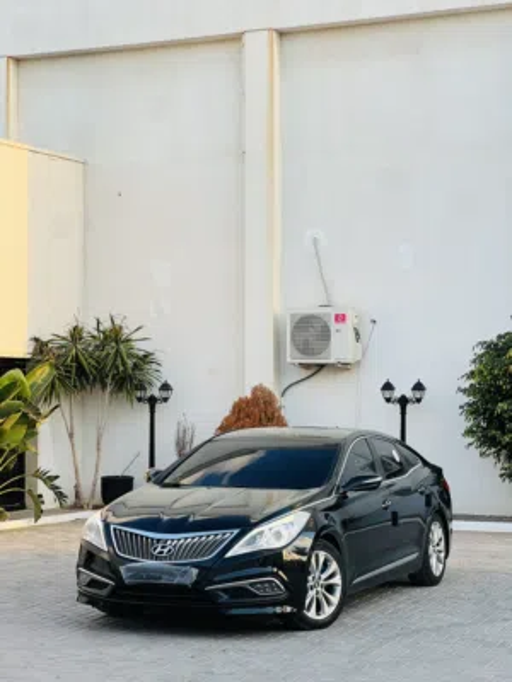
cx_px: 256
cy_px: 341
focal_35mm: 77
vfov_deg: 25.3
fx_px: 1519
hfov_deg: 19.1
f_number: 2.8
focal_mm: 9
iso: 40
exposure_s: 1/121
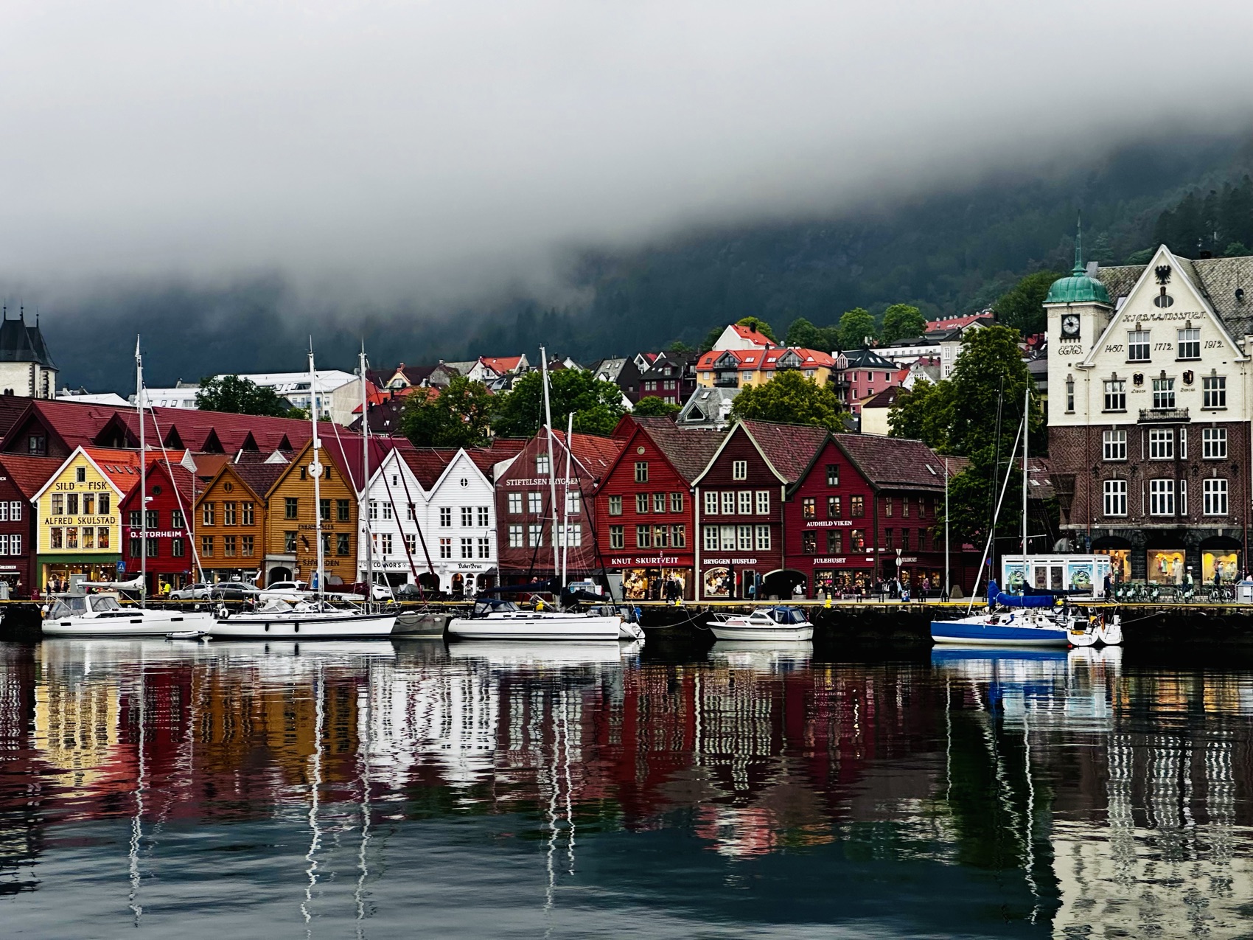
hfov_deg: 25.3
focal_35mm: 77
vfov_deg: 19.1
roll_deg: -0.3
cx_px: 626
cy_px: 470
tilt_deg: +1.7
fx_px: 2787
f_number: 2.8
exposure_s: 1/99
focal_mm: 9
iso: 100
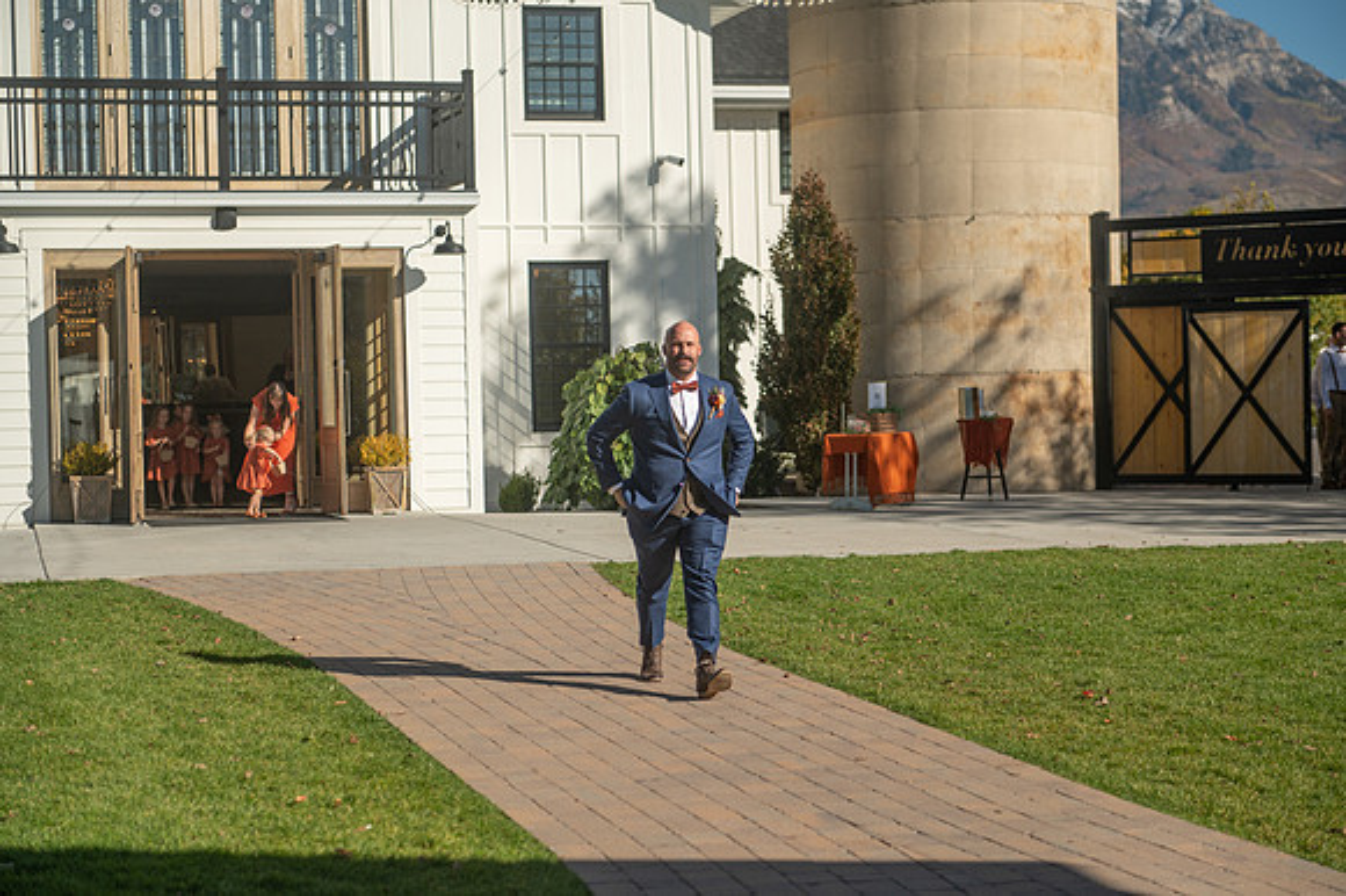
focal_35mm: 70
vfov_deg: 19.4
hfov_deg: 28.9
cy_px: 448
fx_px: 2616
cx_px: 673
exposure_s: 1/8000
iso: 200
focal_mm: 70
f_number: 3.5
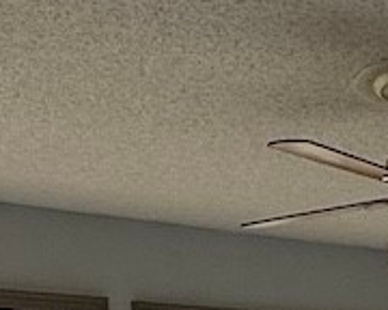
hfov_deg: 19.6
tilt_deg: -10.5
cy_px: 670
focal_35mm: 97
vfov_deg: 13.1
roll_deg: +2.2
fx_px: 1114
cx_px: 300
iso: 100
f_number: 2.2
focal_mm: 2.22
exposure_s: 1/99
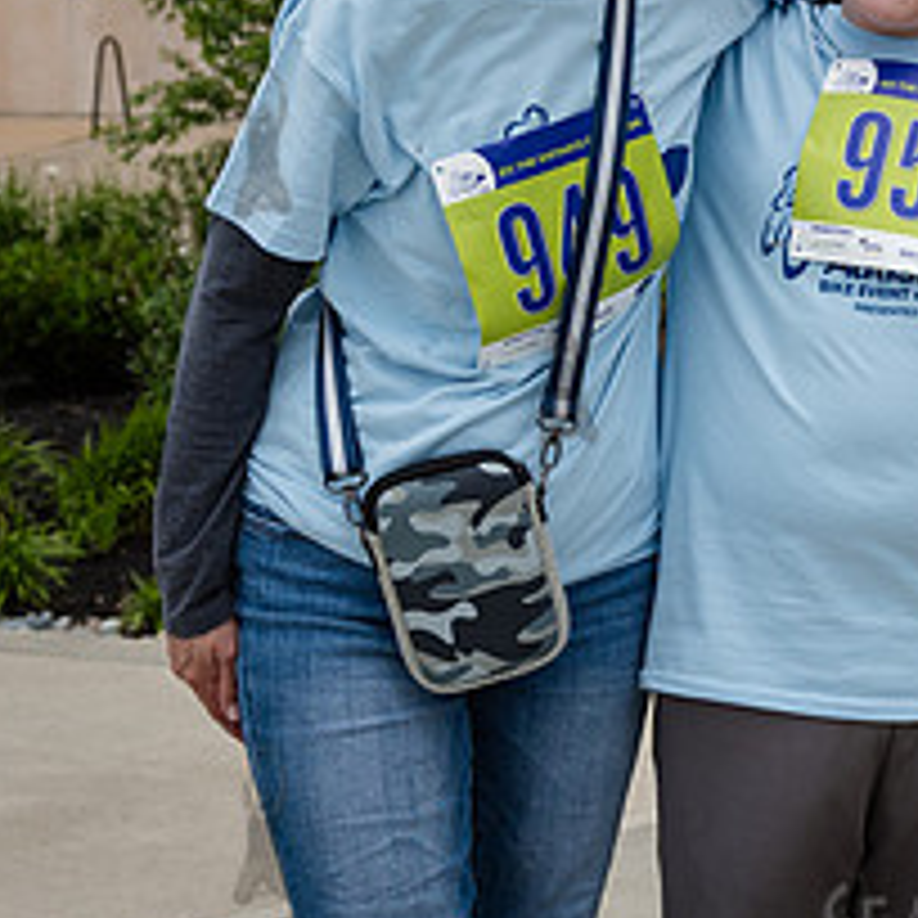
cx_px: 1272
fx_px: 3180
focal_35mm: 106
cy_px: 192
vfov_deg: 16.3
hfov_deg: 15.4
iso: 400
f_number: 4.5
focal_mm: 38
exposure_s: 1/2000
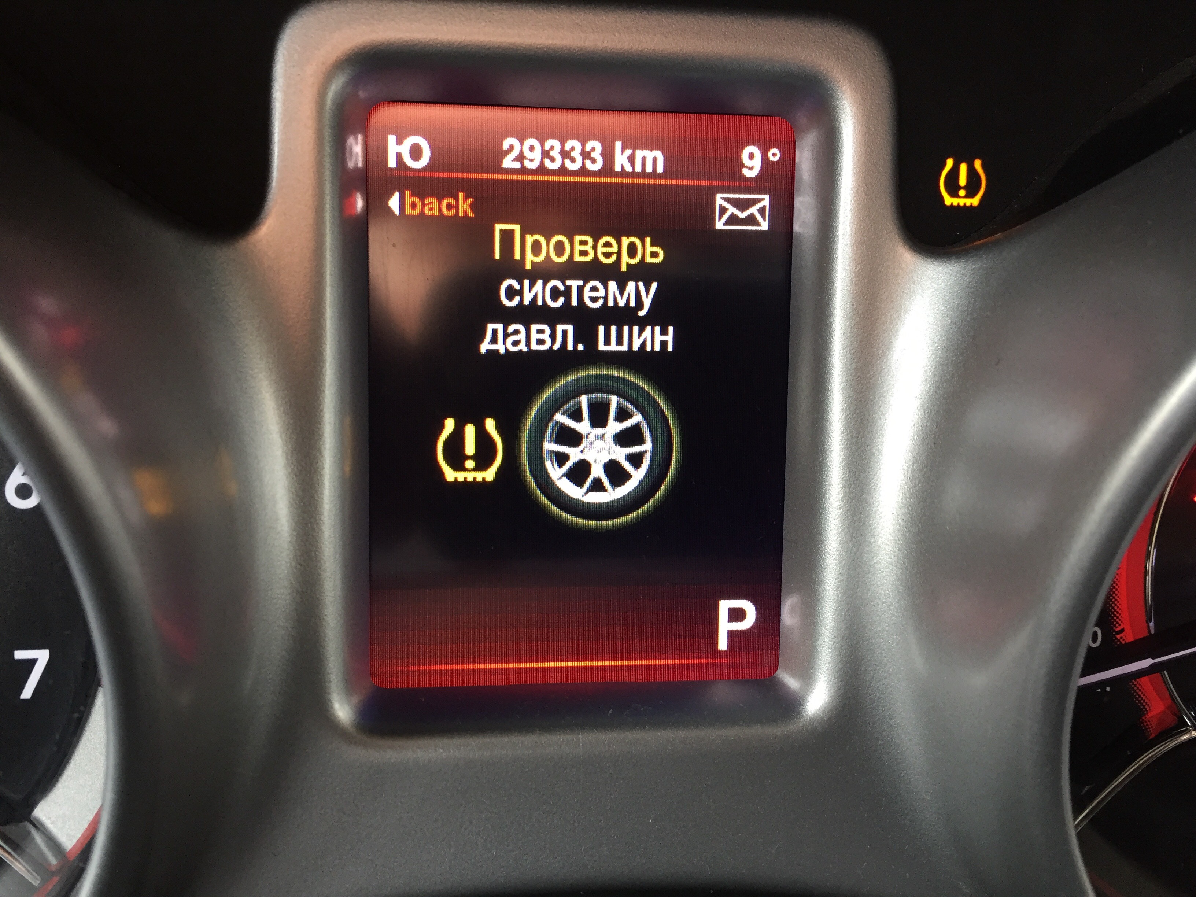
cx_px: 598
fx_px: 1002
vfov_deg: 48.2
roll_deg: -1.9
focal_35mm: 29
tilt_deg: -30.1
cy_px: 448
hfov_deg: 61.7
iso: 125
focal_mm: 4.15
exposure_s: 1/33
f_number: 2.2
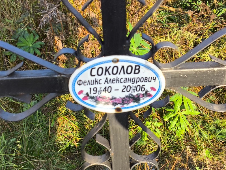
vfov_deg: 29.1
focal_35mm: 50
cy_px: 85
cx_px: 113
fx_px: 327
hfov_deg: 38.2
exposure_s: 1/541
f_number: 1.7
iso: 50
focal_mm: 4.71
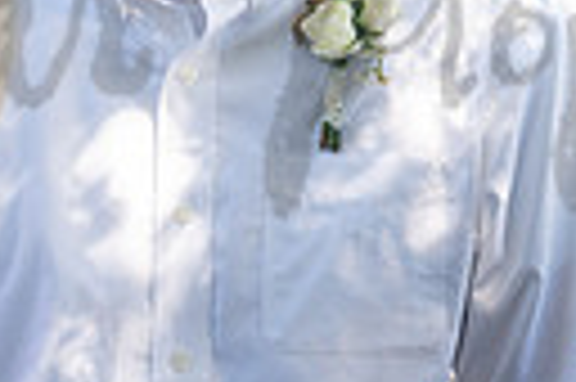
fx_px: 3611
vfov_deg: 6.0
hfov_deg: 9.0
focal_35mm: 226
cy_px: 18
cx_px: 680
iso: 250
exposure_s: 1/200
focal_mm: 50
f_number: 7.1
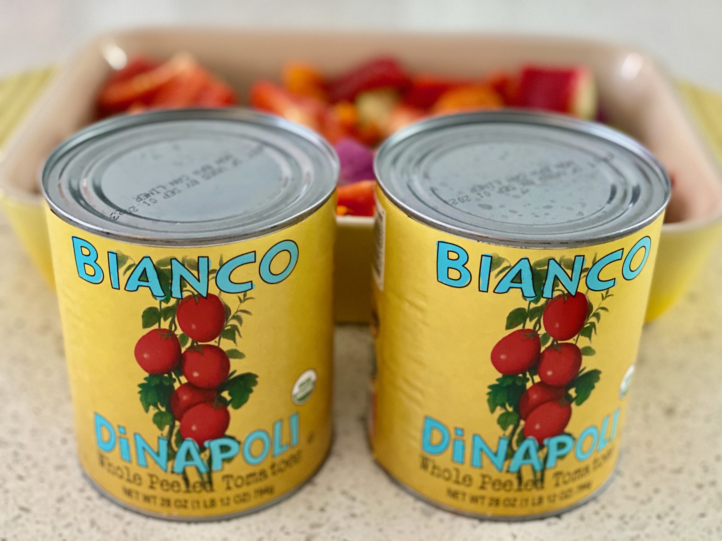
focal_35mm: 52
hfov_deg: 36.8
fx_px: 1085
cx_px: 361
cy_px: 270
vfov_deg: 28.0
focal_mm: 6
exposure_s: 1/40
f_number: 2
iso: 320
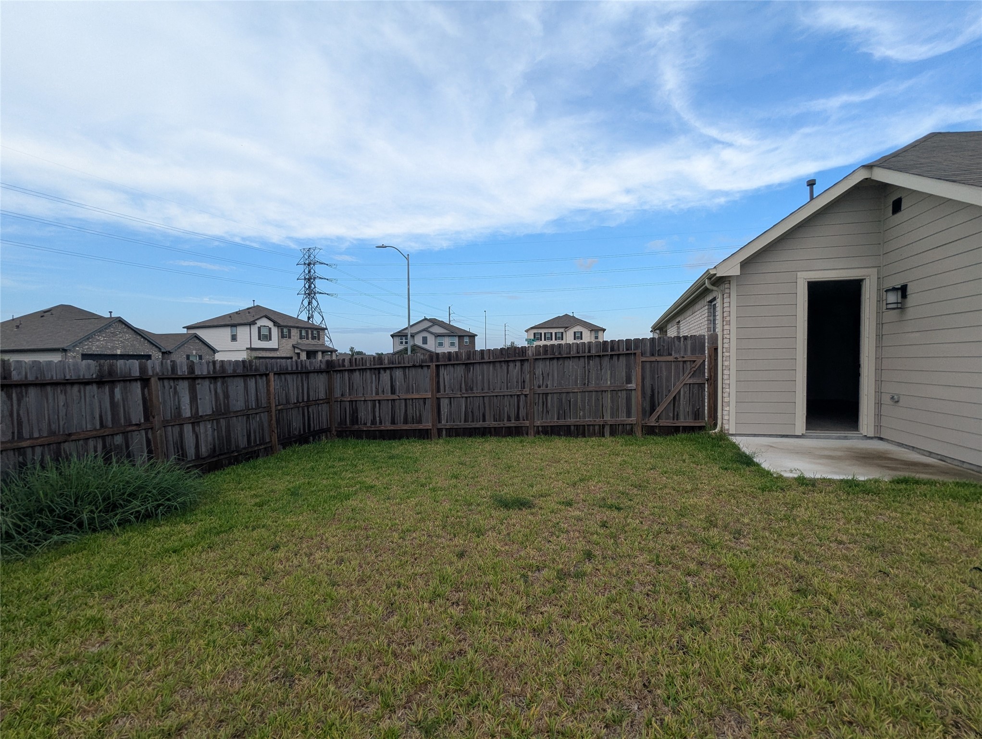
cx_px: 491
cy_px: 370
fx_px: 455
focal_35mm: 16
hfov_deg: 94.4
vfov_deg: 78.2
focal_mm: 2.35
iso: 55
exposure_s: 1/604
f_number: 2.2
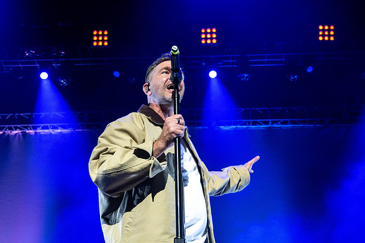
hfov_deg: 38.9
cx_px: 174
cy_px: 156
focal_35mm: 51
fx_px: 517
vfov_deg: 26.4
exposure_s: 1/250
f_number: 4
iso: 5000
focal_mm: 31.5
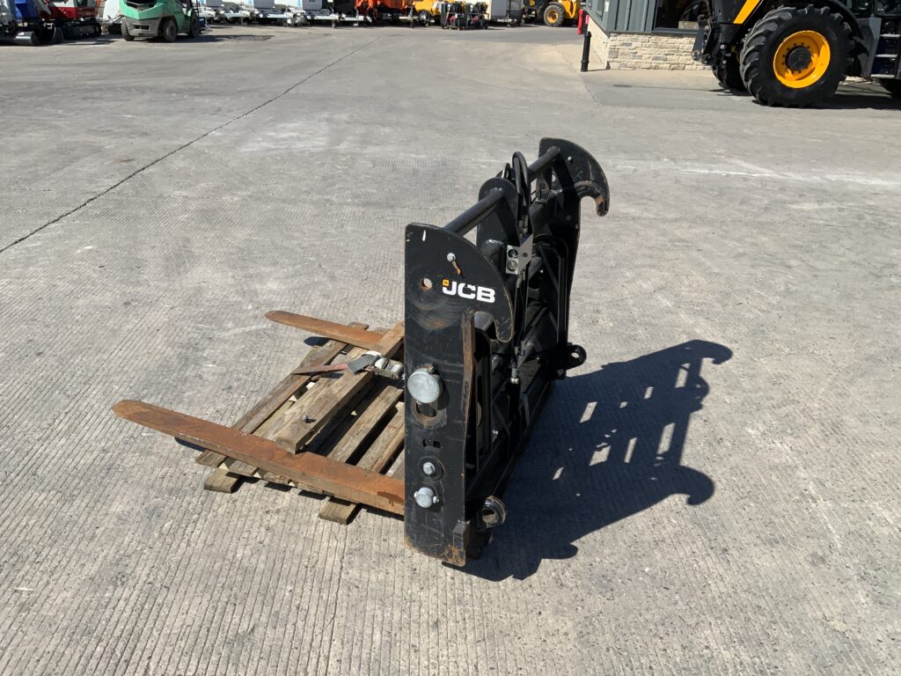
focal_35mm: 29
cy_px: 338
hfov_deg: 61.7
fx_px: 755
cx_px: 450
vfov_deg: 48.2
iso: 16
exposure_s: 1/1912
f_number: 1.8
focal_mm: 3
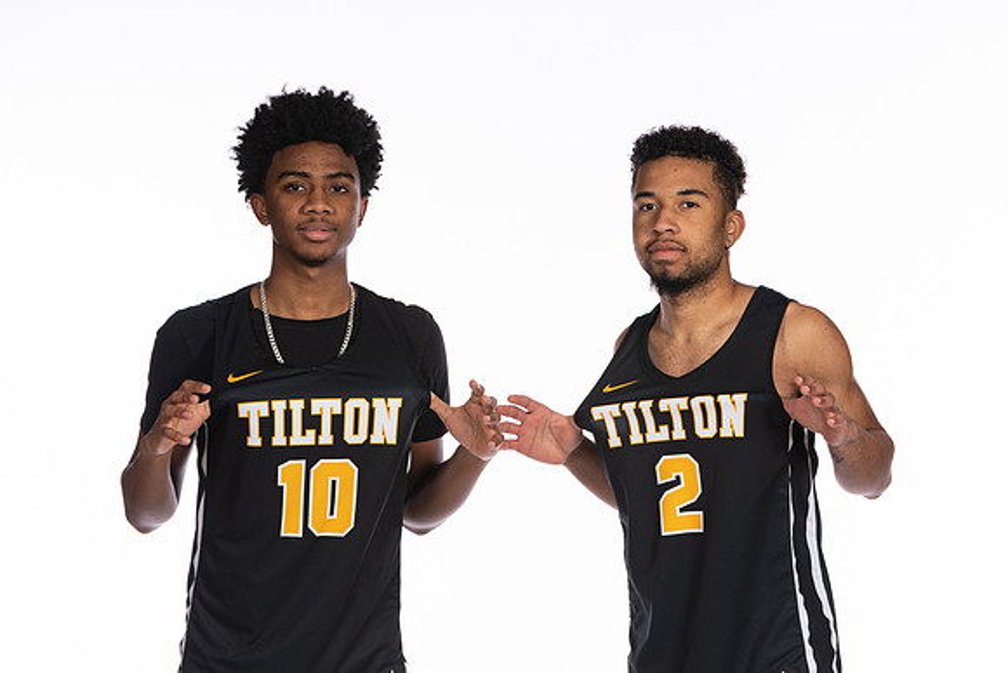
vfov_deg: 5.9
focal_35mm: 233
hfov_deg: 8.8
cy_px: 358
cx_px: 484
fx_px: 6515
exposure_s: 1/100
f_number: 5.6
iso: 100
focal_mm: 135
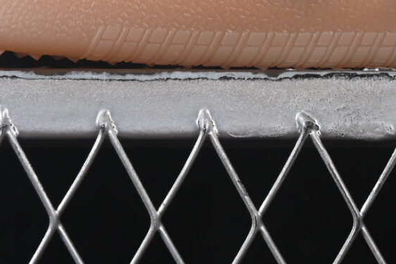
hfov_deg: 6.0
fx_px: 3784
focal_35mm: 344
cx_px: 497
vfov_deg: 3.9
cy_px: -301
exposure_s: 1/80
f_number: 8
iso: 160
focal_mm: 50
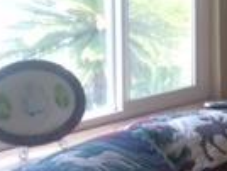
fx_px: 907
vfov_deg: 10.7
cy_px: -5
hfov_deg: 12.2
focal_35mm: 138
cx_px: 490
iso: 64
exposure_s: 1/30
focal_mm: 4.15
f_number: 2.2
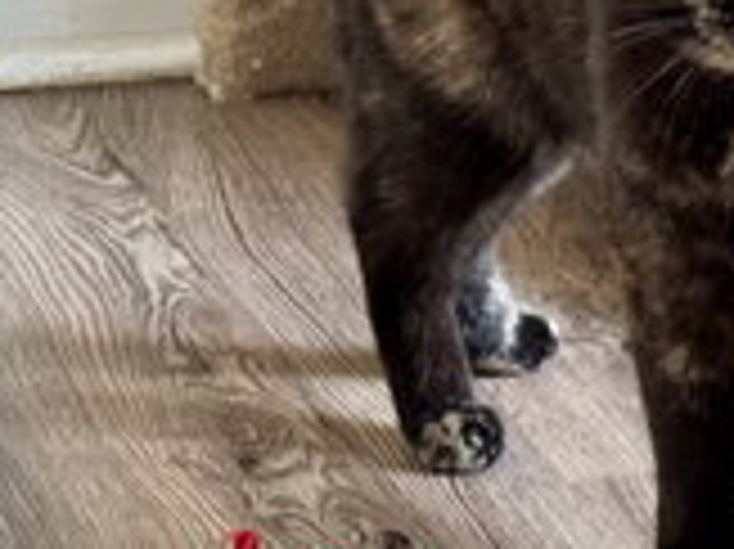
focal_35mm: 147
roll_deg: -1.9
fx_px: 3115
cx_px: 775
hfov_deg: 13.2
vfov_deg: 10.0
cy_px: 79
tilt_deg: -15.6
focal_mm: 6.76
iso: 250
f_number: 1.78
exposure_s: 1/58
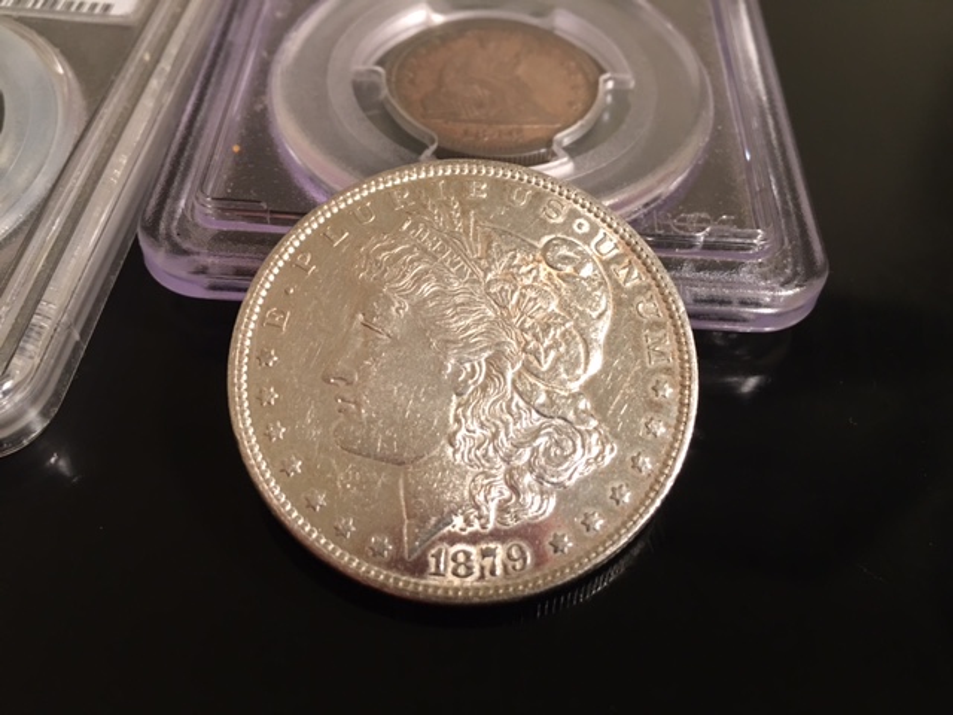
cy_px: 358
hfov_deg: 61.7
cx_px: 476
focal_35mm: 29
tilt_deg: -52.1
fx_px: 798
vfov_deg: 48.2
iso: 64
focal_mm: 4.15
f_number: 2.2
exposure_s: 1/15
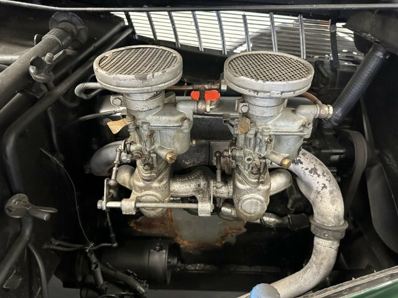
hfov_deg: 71.6
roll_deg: -1.0
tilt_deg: -35.1
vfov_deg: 56.8
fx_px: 276
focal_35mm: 24
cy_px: 149
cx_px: 199
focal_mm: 6.86
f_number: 1.78
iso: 1000
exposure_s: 1/46
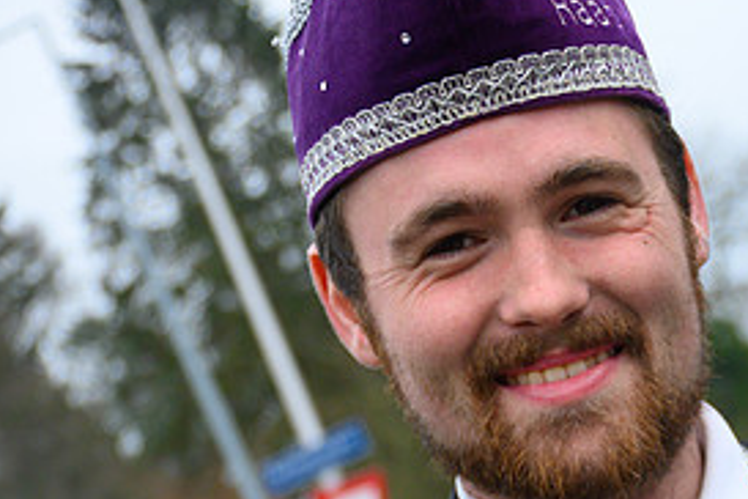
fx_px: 3449
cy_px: 295
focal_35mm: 166
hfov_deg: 12.3
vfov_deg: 8.3
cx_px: 614
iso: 400
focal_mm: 52
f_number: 6.3
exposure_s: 1/1000
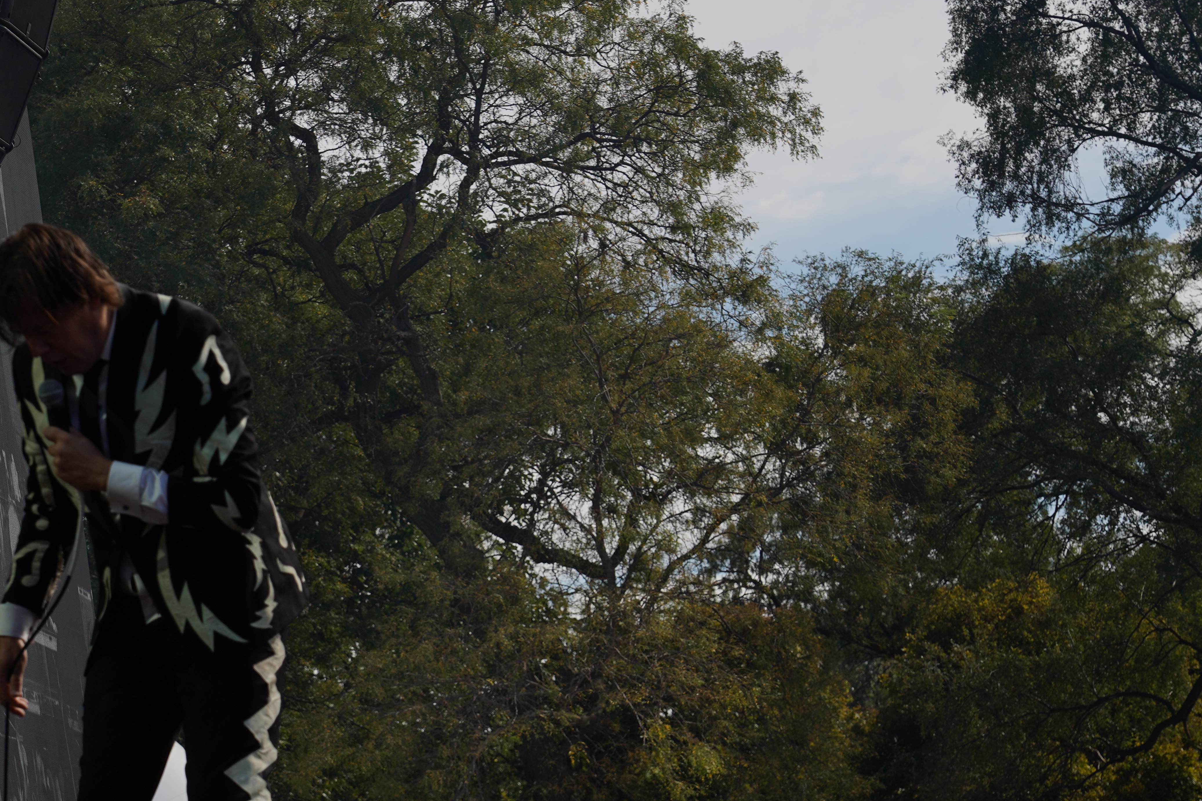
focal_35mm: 152
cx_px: 364
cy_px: 562
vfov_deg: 9.0
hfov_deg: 13.5
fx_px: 5075
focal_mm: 105
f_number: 8
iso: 100
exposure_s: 1/500
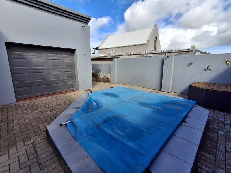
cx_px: 116
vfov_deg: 78.1
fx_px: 107
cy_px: 86
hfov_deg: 94.5
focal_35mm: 16
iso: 40
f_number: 2.2
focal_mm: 1.64
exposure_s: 1/1565
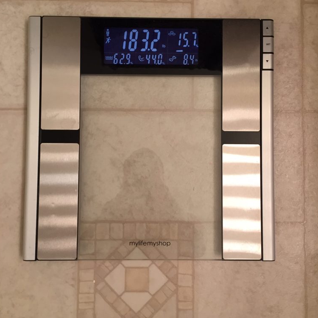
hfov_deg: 47.2
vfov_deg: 47.1
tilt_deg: -85.6
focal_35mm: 35
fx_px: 364
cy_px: 141
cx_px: 158
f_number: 2.2
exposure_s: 1/30
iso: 80
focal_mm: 4.15
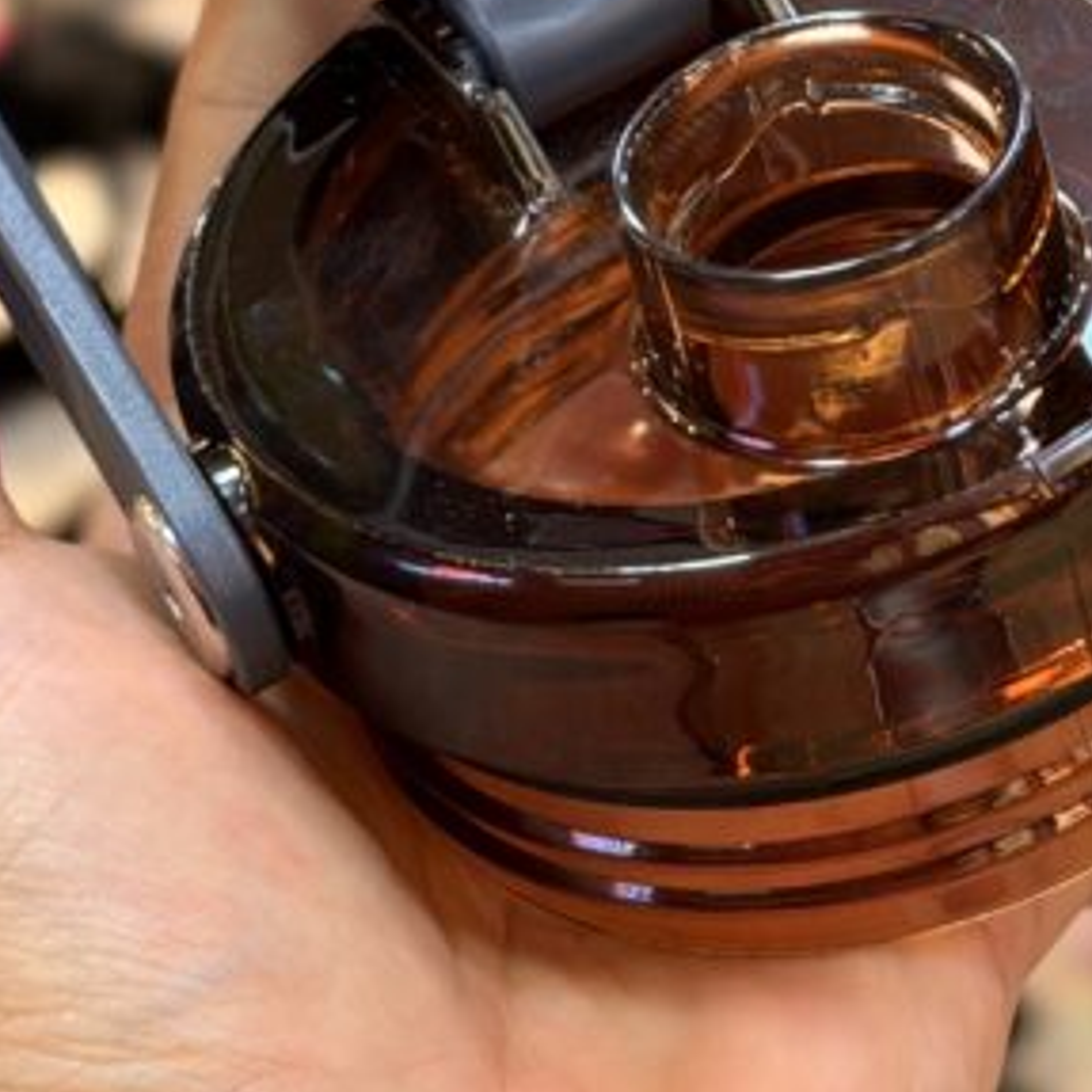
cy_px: 70
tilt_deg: -14.3
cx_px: 559
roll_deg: +16.0
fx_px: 4925
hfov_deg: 12.7
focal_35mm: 138
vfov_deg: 12.5
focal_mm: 6.76
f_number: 1.78
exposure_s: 1/100
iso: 125
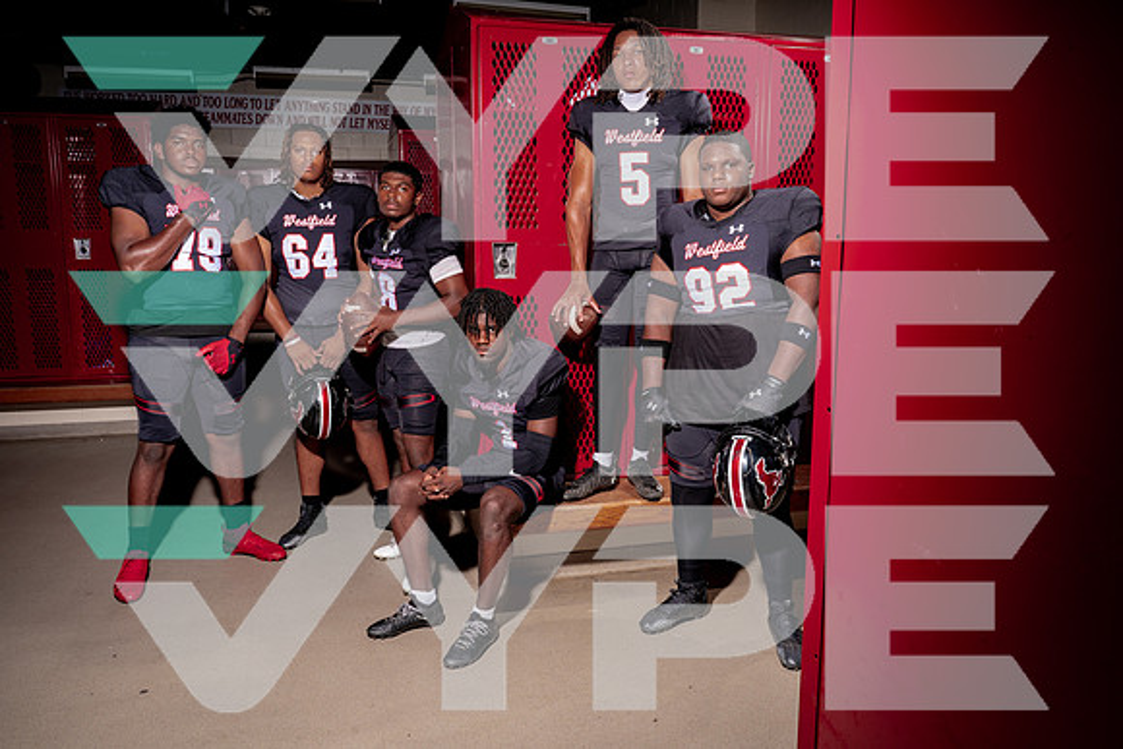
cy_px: 374
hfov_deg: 65.7
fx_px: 870
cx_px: 562
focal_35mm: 28
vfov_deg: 46.6
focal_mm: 27
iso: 100
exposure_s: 1/250
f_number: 11
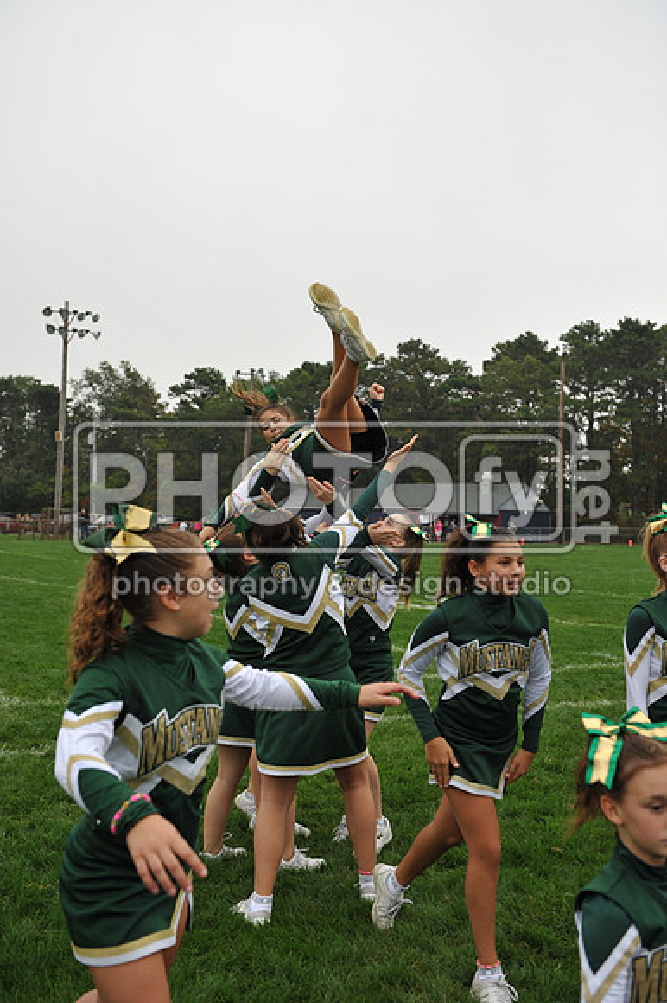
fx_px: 1169
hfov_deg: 31.9
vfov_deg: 46.4
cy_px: 502
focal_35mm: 42
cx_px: 334
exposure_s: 1/2000
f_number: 4
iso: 800
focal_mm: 42
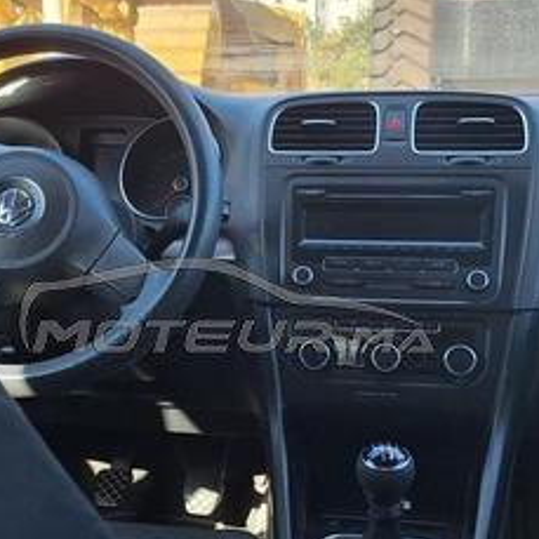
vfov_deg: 29.5
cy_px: 305
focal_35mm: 58
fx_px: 1022
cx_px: 226
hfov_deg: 29.5
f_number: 1.8
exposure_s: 1/253
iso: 40
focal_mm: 5.54
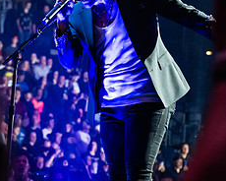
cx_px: -104
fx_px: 1257
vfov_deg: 8.2
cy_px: 30
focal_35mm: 188
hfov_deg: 10.0
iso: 3200
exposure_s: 1/250
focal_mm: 53
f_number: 2.8
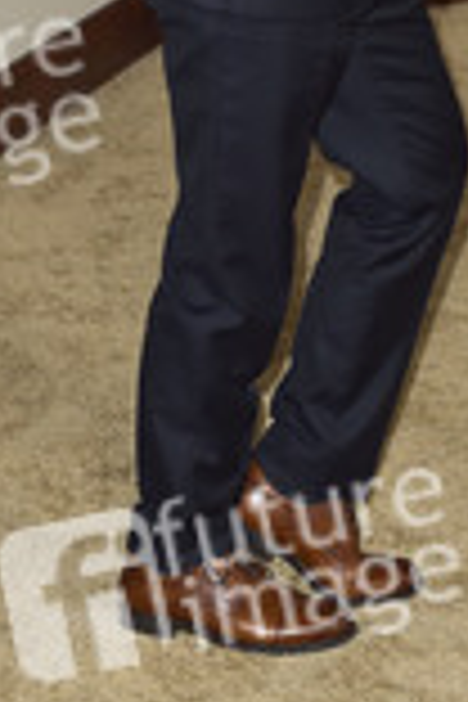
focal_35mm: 128
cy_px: -99
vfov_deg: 15.5
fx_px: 2496
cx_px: 362
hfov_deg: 10.7
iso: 400
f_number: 6.3
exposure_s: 1/250
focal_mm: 50
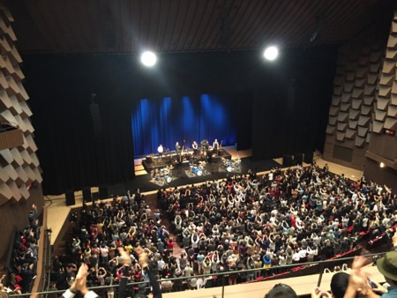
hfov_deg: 61.6
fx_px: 333
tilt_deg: -20.5
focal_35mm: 29
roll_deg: -0.5
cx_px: 198
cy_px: 149
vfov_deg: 48.3
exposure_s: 1/15
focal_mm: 4.15
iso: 250
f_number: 2.2
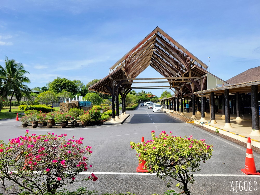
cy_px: 98
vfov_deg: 53.1
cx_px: 130
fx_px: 195
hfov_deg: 67.3
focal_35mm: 26
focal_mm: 5.4
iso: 40
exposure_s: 1/1457
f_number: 1.8
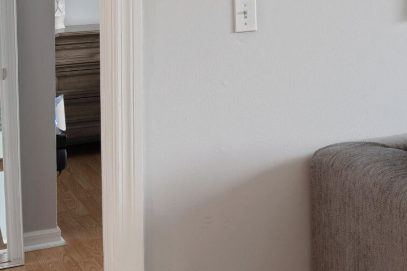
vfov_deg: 14.4
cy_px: 77
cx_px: 681
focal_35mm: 95
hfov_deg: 18.1
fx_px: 1074
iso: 100
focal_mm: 24
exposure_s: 1/50
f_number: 8
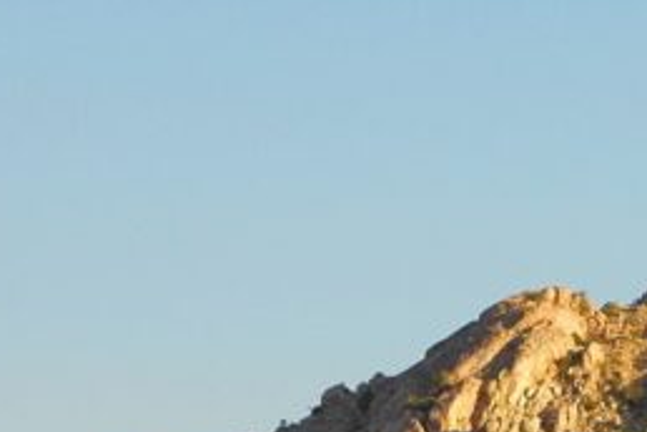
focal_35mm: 357
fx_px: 6416
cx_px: 850
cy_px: 619
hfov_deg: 5.7
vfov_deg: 3.8
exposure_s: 1/200
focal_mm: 80
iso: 200
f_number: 10
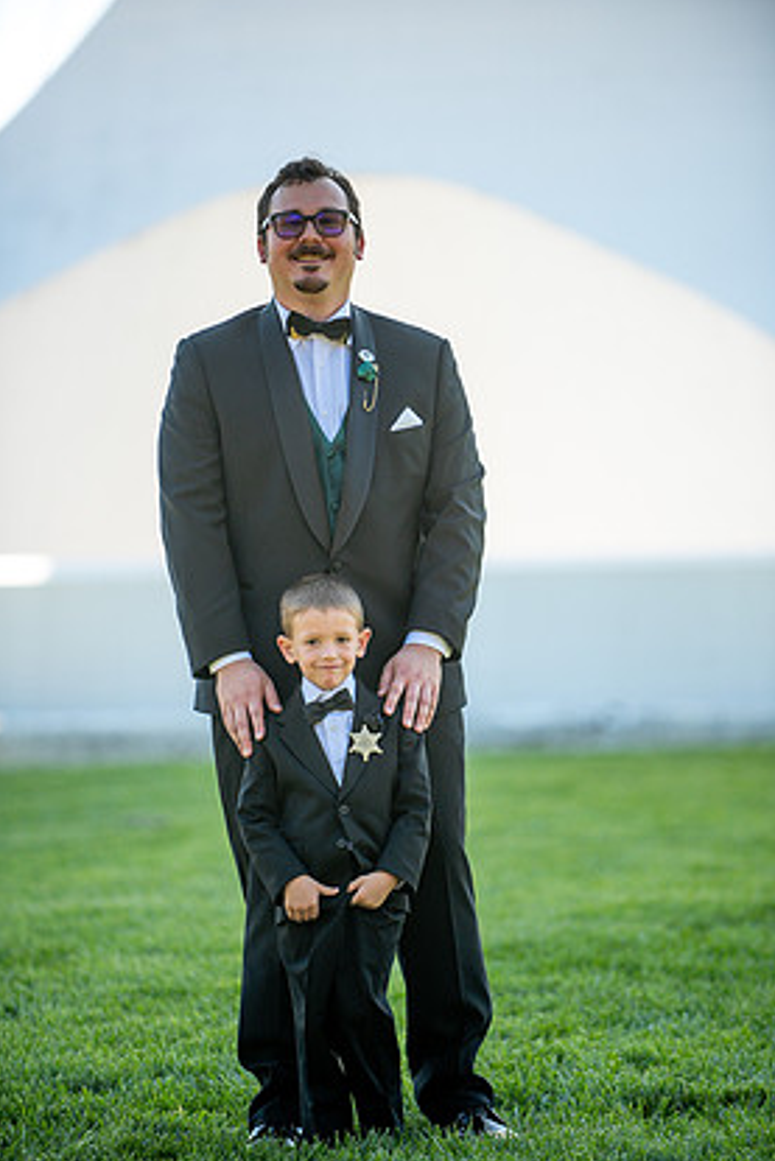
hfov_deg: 7.0
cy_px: 615
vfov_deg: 10.5
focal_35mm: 195
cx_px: 392
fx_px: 6291
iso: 400
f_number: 2.8
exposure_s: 1/1600
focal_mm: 180
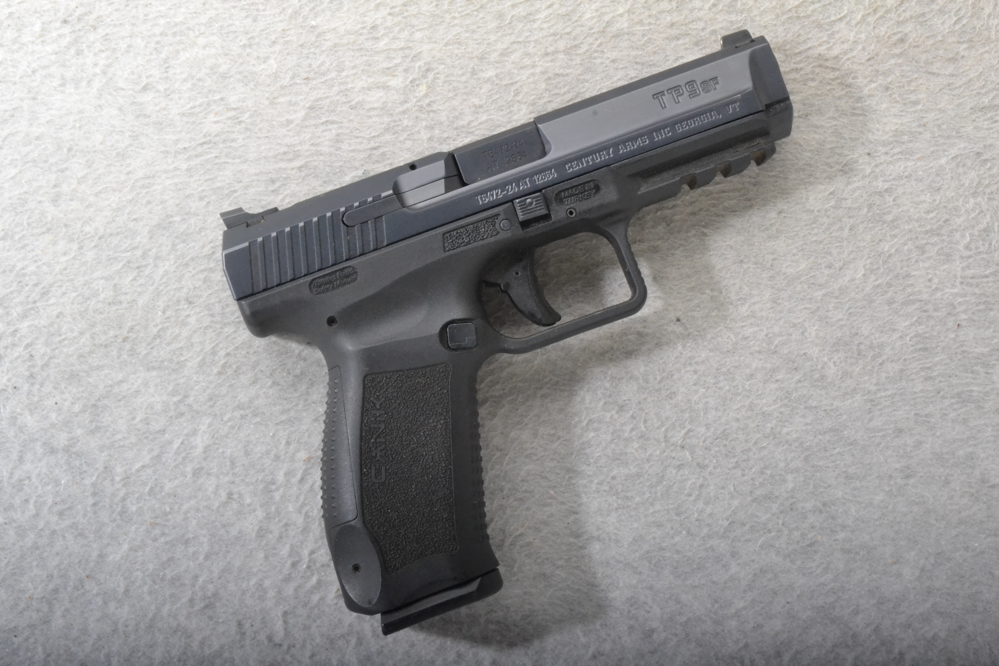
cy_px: 333
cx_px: 500
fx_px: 1582
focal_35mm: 57
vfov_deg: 23.8
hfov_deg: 35.1
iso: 3200
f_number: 20
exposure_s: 1/160
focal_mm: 38
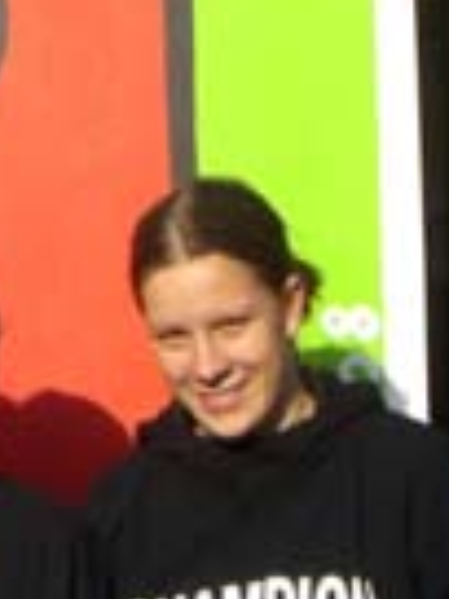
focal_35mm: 202
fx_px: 3493
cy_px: -7
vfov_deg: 9.7
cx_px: -79
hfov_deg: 7.3
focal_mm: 9
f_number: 3.3
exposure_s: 1/1000
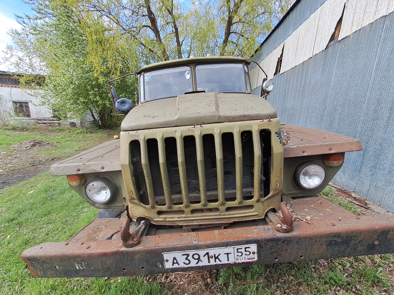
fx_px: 148
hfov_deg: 106.2
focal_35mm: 13
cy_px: 148
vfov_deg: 89.9
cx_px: 197
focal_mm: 1.42
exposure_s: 1/334
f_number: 2.2
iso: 40
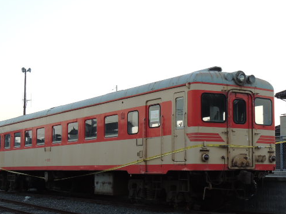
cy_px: 130
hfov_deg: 29.8
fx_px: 537
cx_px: 137
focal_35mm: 65
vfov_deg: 22.5
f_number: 5.1
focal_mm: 8.9
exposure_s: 1/25
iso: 200
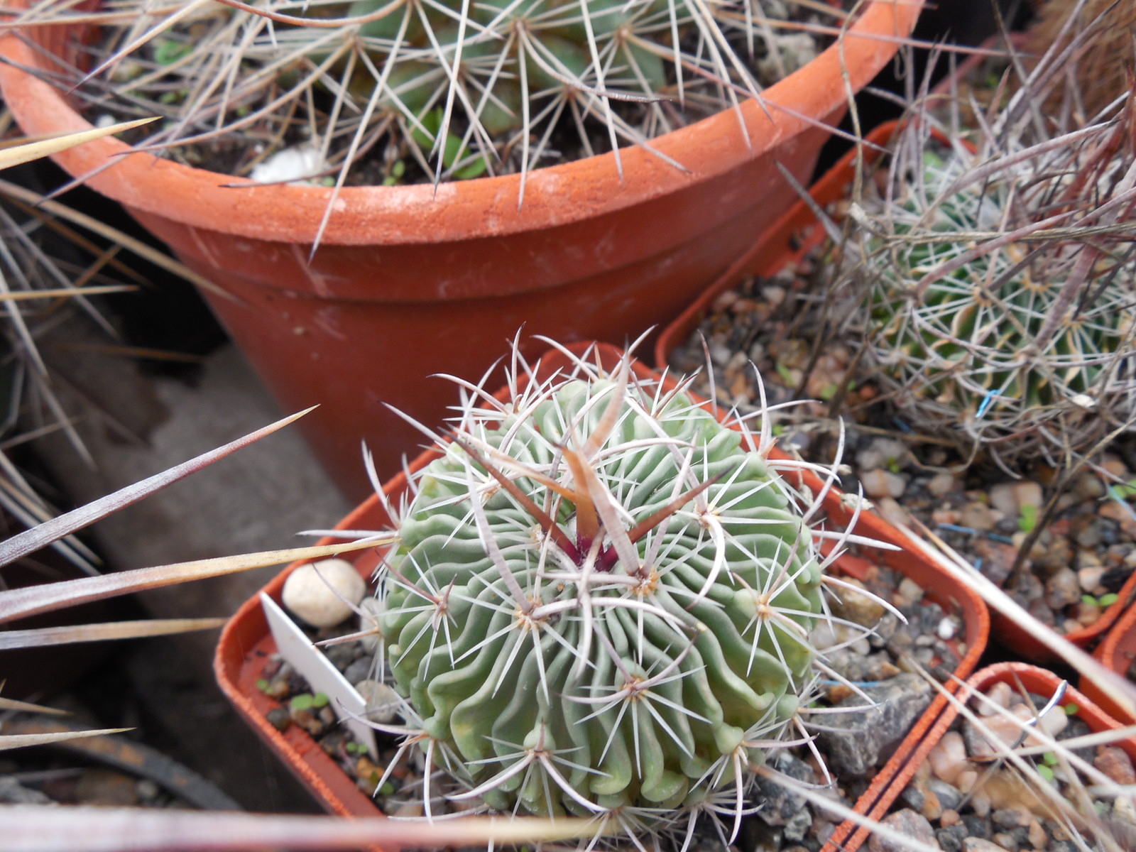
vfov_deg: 45.4
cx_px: 568
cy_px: 426
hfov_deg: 58.4
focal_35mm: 31
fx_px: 1017
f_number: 3.6
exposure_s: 1/40
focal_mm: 5.6
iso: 125
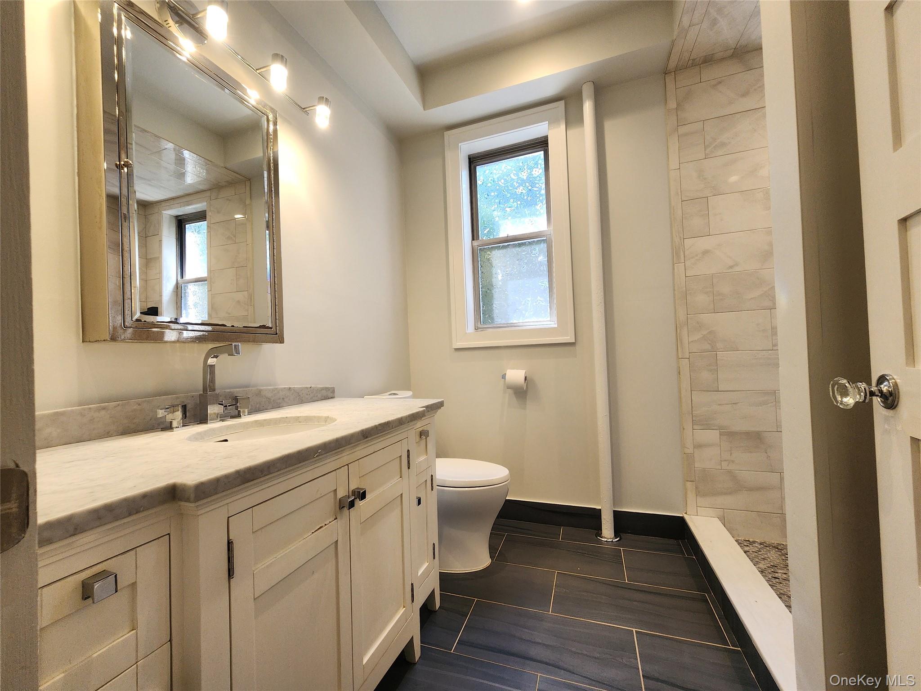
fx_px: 346
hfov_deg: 106.2
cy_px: 346
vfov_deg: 89.9
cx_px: 460
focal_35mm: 13
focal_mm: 2.2
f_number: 2.2
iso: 125
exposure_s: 1/60
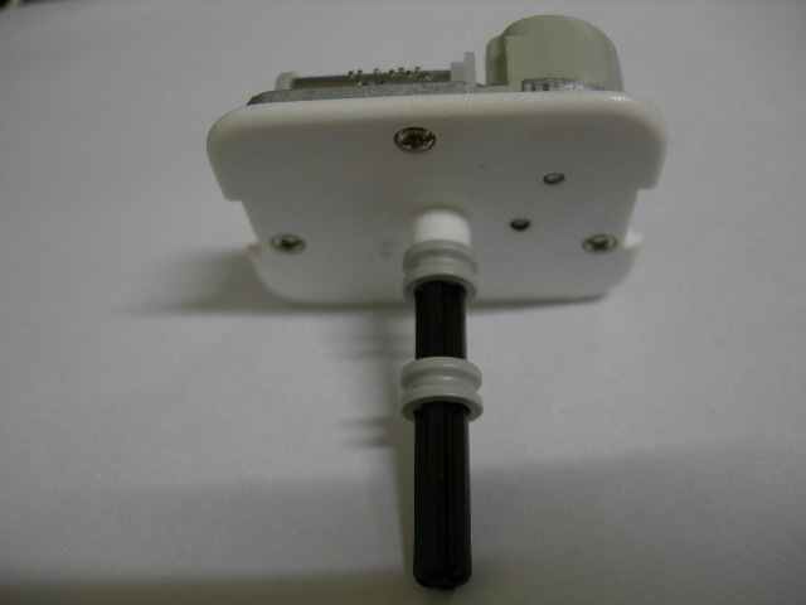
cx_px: 403
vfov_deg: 37.7
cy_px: 302
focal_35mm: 38
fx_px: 885
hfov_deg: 49.0
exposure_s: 1/5.6
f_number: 2.8
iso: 50
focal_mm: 7.8
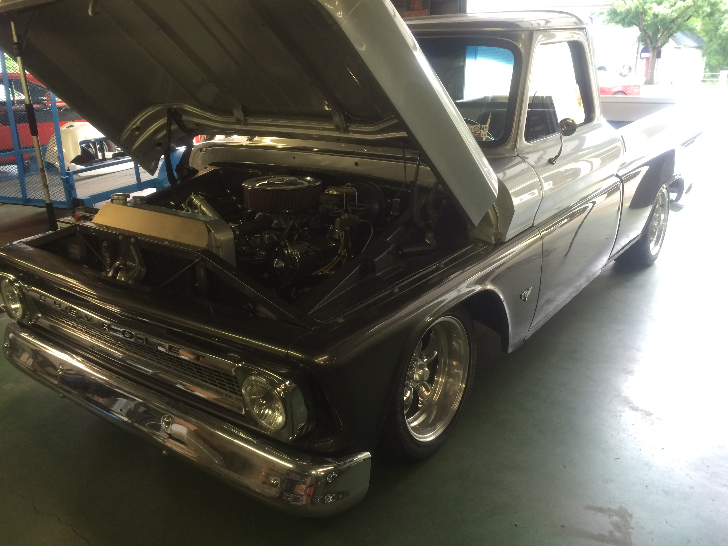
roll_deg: +1.7
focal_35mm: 29
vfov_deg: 48.2
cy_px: 273
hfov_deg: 61.7
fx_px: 610
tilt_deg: -18.3
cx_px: 364
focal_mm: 4.15
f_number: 2.2
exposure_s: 1/30
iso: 80
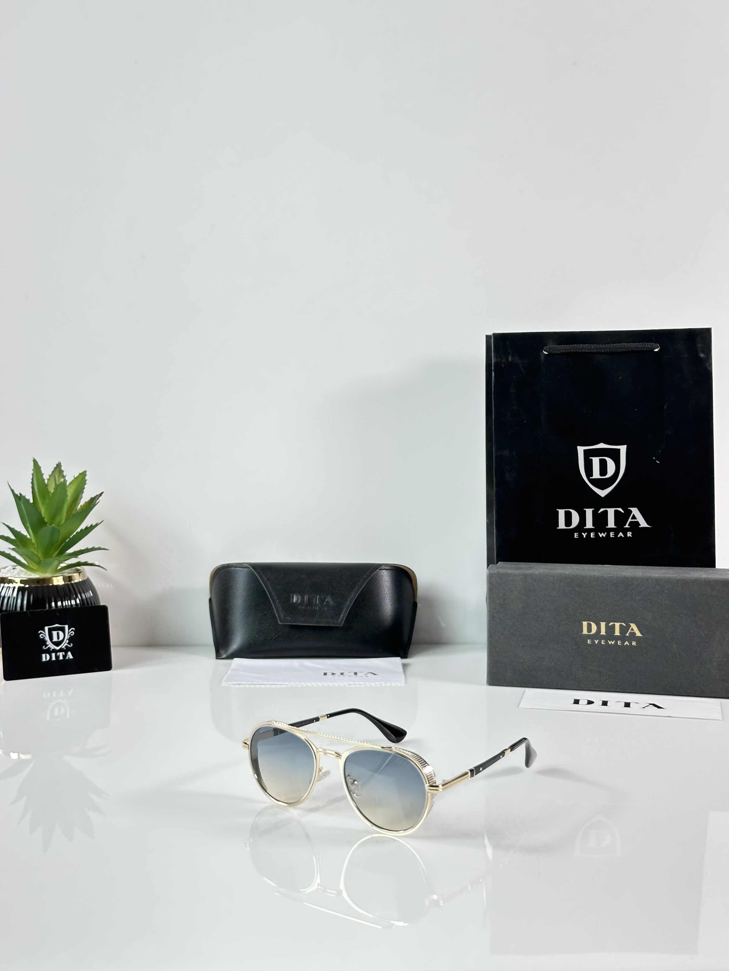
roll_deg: +0.4
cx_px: 364
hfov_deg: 30.3
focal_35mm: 48
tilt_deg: -6.1
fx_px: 1348
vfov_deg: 39.7
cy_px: 486
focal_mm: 6.86
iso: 40
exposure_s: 1/50
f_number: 1.78
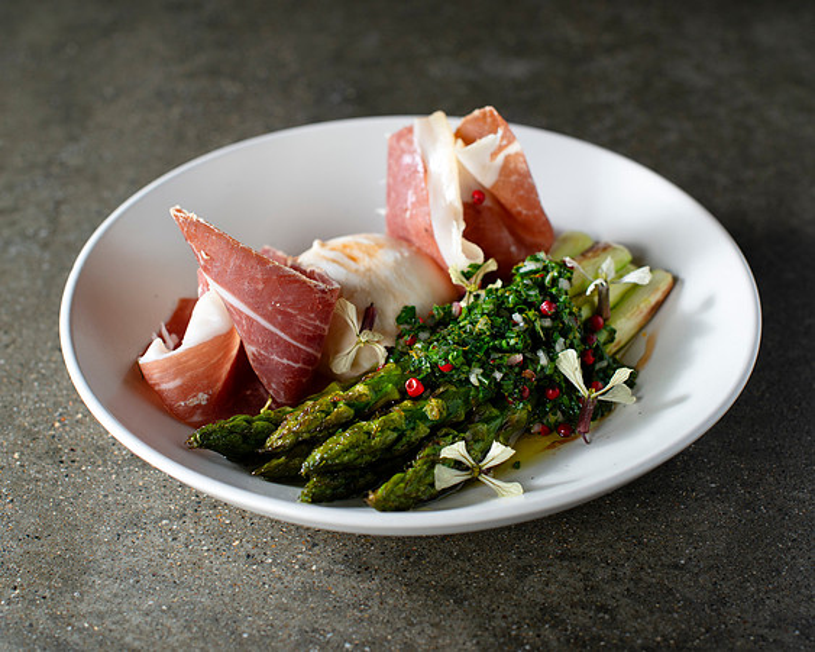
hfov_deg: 32.5
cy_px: 320
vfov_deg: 26.3
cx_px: 427
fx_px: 1397
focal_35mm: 58
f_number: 5
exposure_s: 1/250
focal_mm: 50
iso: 200
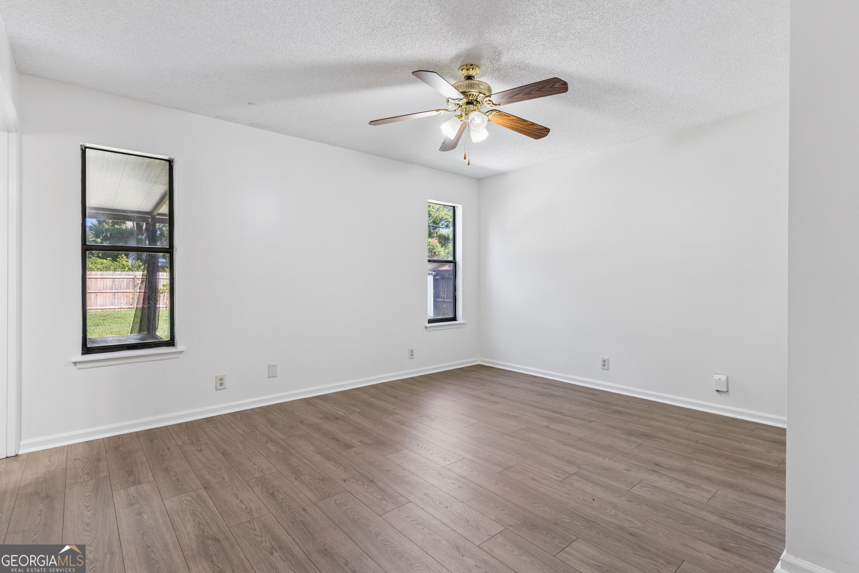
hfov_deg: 93.3
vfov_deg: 70.5
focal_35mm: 17
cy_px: 286
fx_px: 406
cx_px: 430
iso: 250
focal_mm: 17
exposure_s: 1/15
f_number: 8
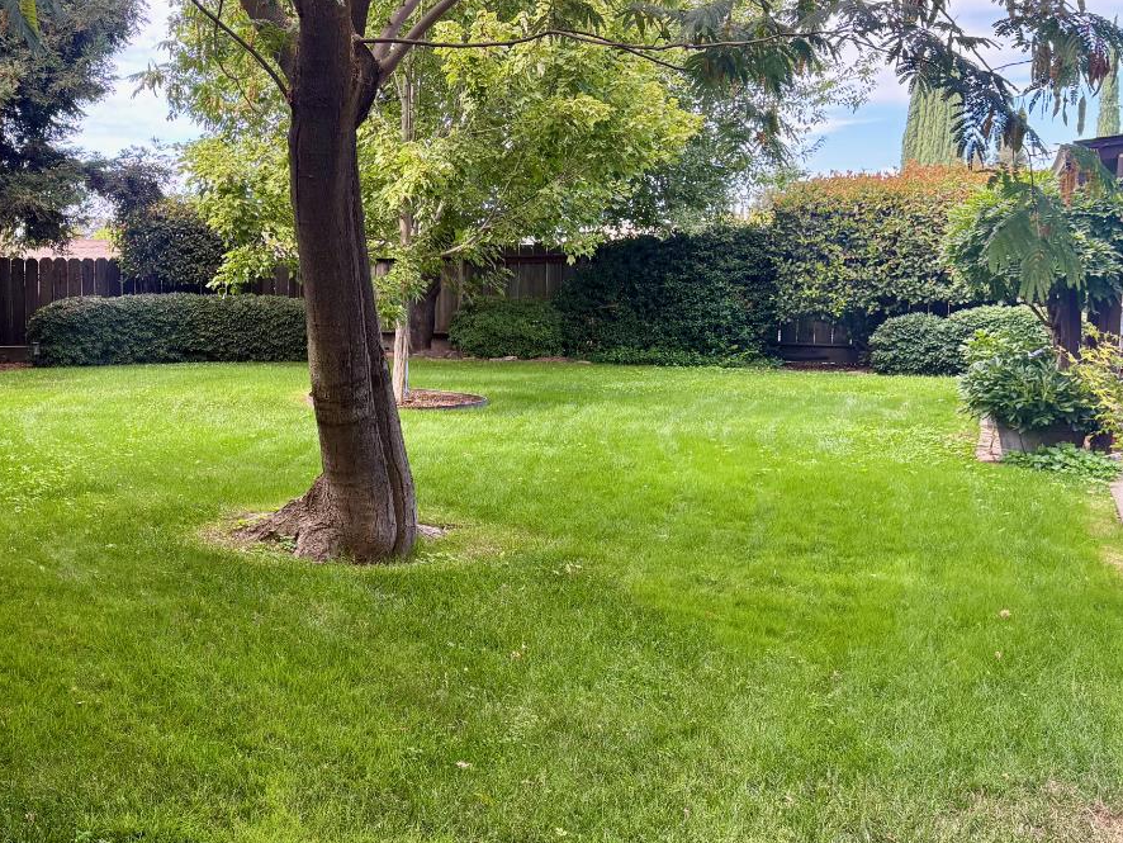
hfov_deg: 40.6
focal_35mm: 44
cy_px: 385
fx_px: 1428
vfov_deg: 32.9
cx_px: 175
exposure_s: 1/242
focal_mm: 5.96
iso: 64
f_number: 1.6
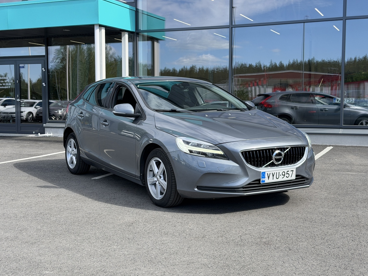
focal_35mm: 49
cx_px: 183
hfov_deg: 38.9
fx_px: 521
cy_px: 137
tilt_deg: -3.8
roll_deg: -0.2
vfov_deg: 29.7
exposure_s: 1/1931
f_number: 1.78
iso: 80
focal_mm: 6.76
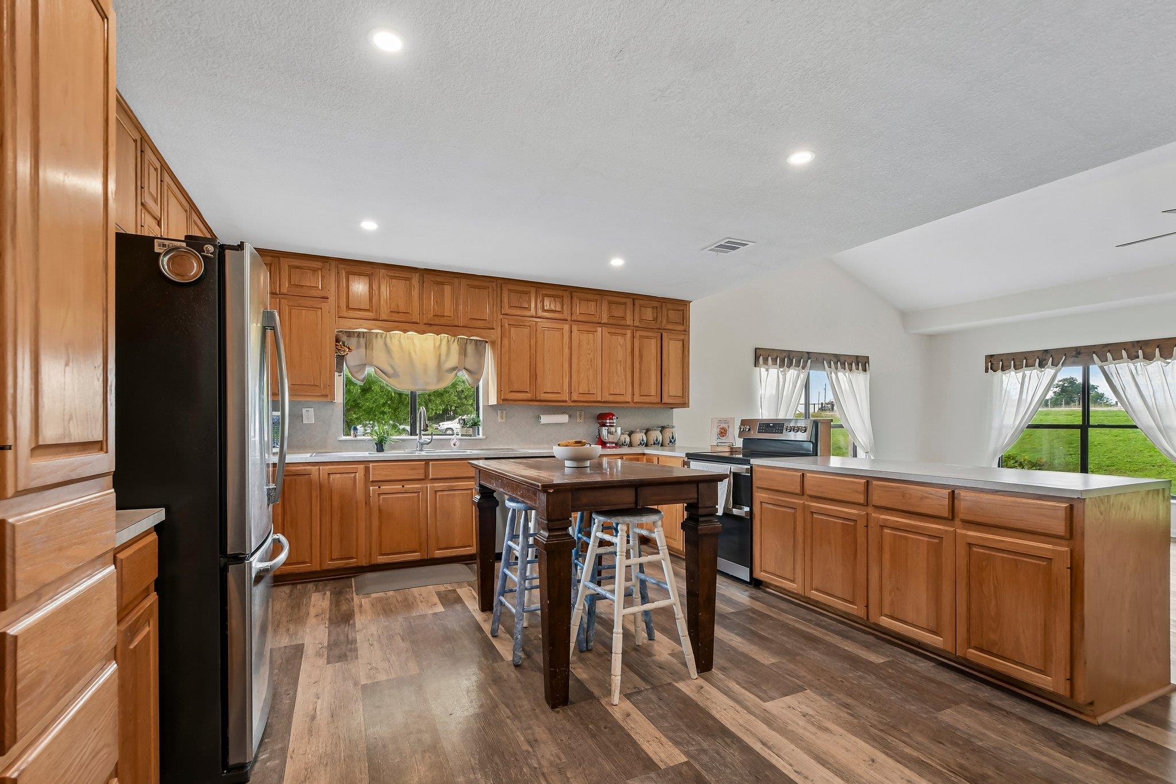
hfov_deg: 100.4
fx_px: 490
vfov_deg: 77.3
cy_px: 392
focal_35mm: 15
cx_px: 588
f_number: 8
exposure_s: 1/15
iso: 400
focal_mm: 10
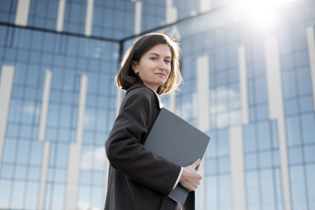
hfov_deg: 39.6
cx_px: 158
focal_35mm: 50
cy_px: 105
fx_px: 438
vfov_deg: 27.0
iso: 400
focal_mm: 50
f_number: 2.5
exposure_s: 1/4000
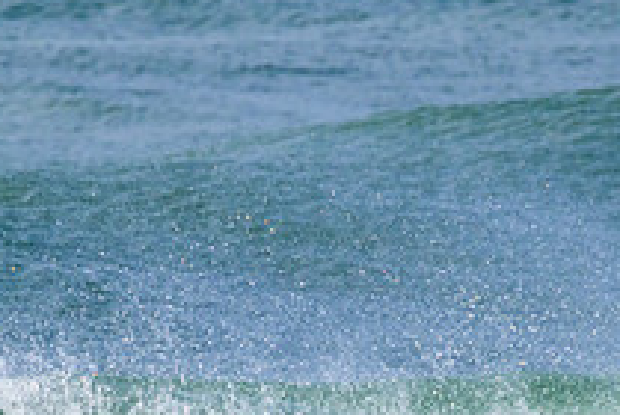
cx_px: 412
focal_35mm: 2216
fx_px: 38218
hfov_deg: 0.9
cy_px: 529
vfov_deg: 0.6
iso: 1100
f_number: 11
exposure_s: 1/2000
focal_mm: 800
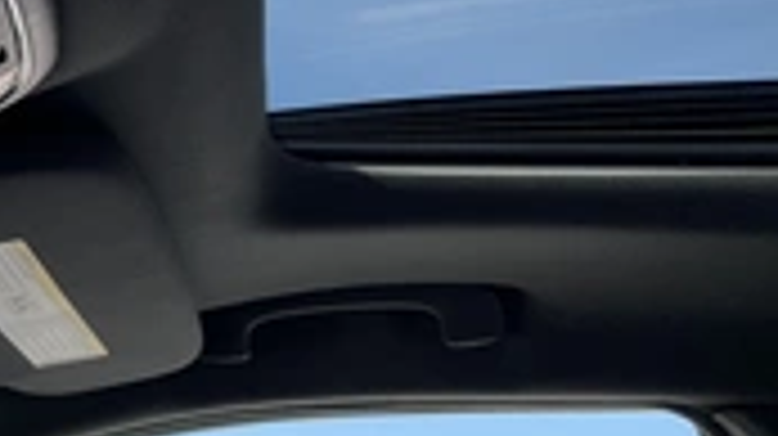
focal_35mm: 73
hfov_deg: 26.6
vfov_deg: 16.4
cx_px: -81
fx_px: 1505
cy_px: 90
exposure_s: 1/264
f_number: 1.8
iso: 25
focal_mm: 3
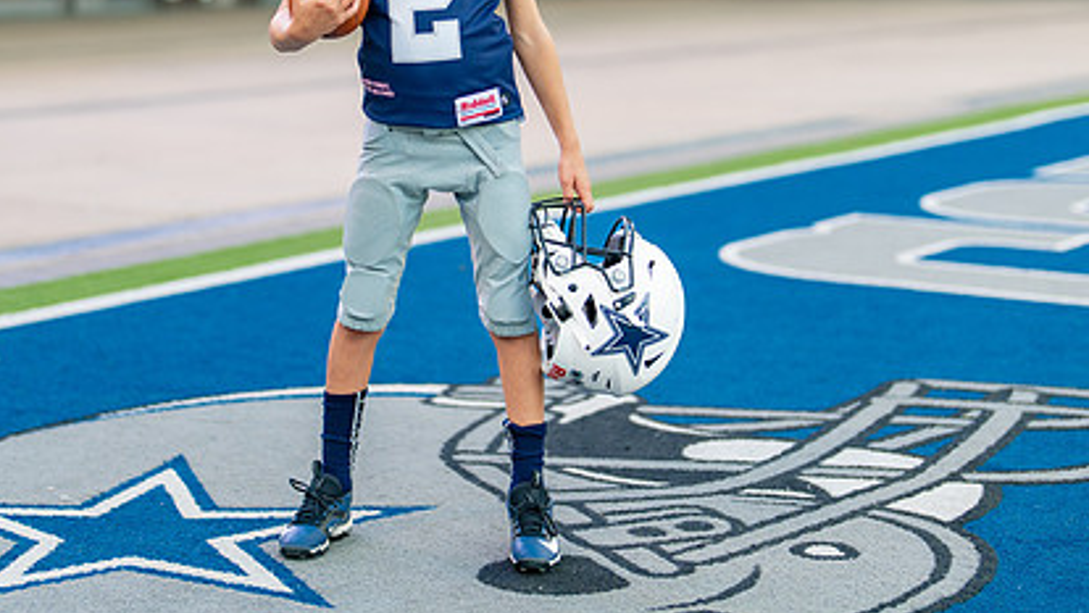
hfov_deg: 26.5
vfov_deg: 15.0
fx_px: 2310
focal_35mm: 80
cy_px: 143
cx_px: 465
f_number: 1.2
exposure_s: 1/400
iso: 160
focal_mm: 50
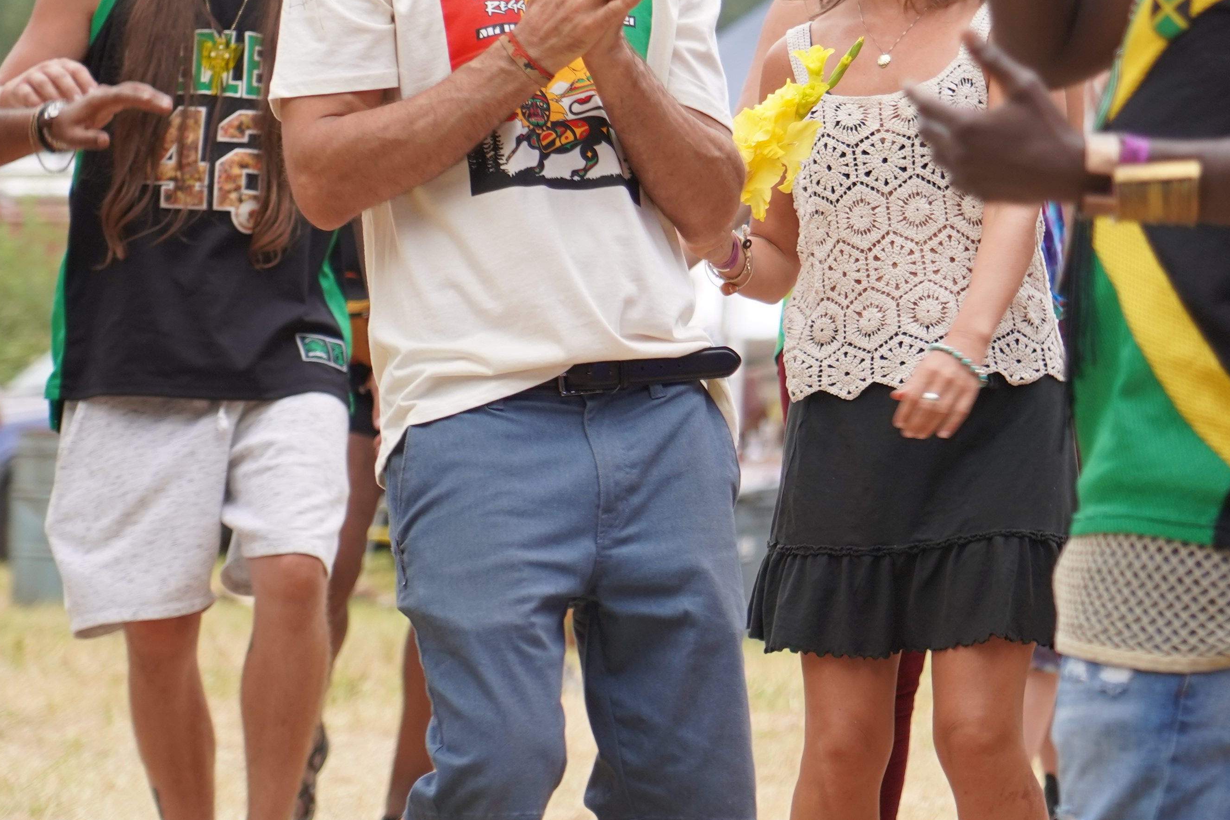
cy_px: -18
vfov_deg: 5.8
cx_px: 1133
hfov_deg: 8.7
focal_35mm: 237
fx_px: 8097
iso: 320
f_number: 4
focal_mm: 105
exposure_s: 1/160
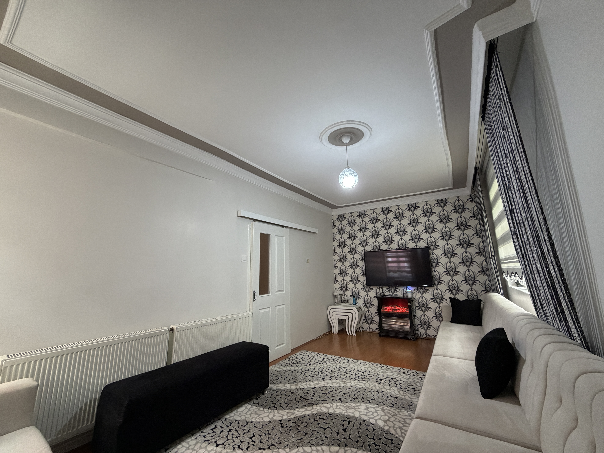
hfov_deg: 102.1
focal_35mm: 14
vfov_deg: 85.7
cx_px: 302
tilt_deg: +10.2
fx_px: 244
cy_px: 226
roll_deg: +1.5
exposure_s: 1/76
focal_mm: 2.22
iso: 320
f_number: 2.2
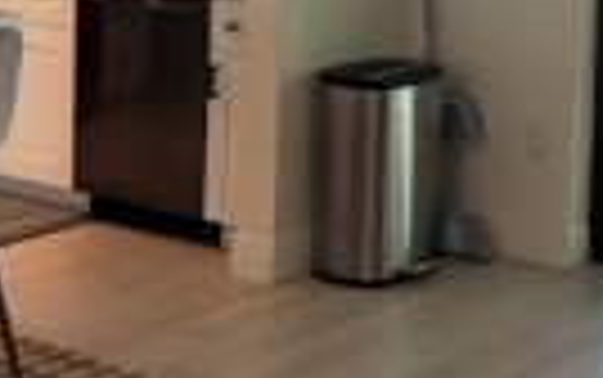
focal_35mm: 91
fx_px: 1497
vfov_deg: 14.1
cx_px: 490
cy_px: -22
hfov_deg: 22.4
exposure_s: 1/186
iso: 200
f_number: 1.78
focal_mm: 6.76
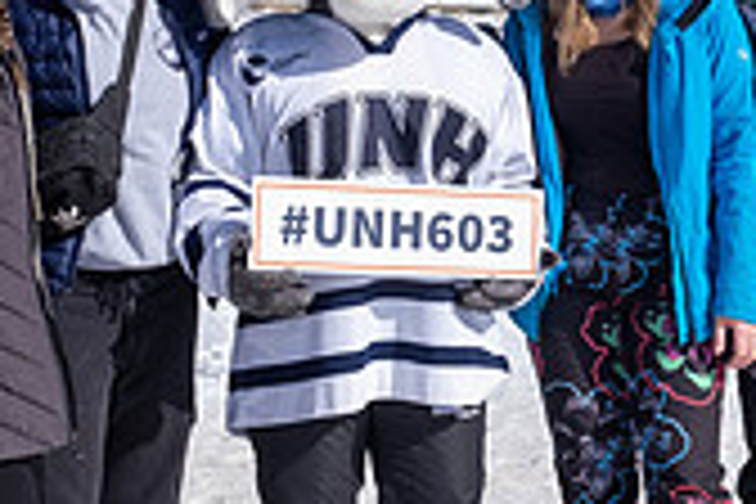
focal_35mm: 121
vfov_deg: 11.3
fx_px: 2541
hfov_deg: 16.7
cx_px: 644
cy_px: 191
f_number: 7.1
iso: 320
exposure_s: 1/1000
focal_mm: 23
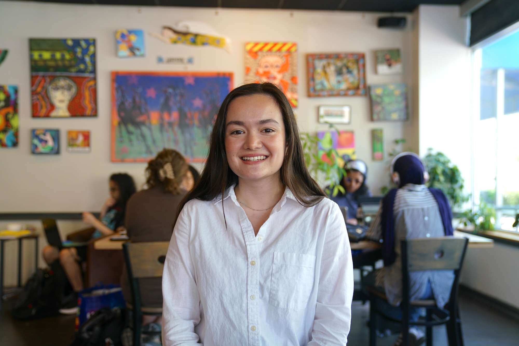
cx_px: 260
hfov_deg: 57.2
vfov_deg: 40.0
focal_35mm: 33
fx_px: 476
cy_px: 173
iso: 200
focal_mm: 33
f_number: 2.8
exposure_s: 1/60
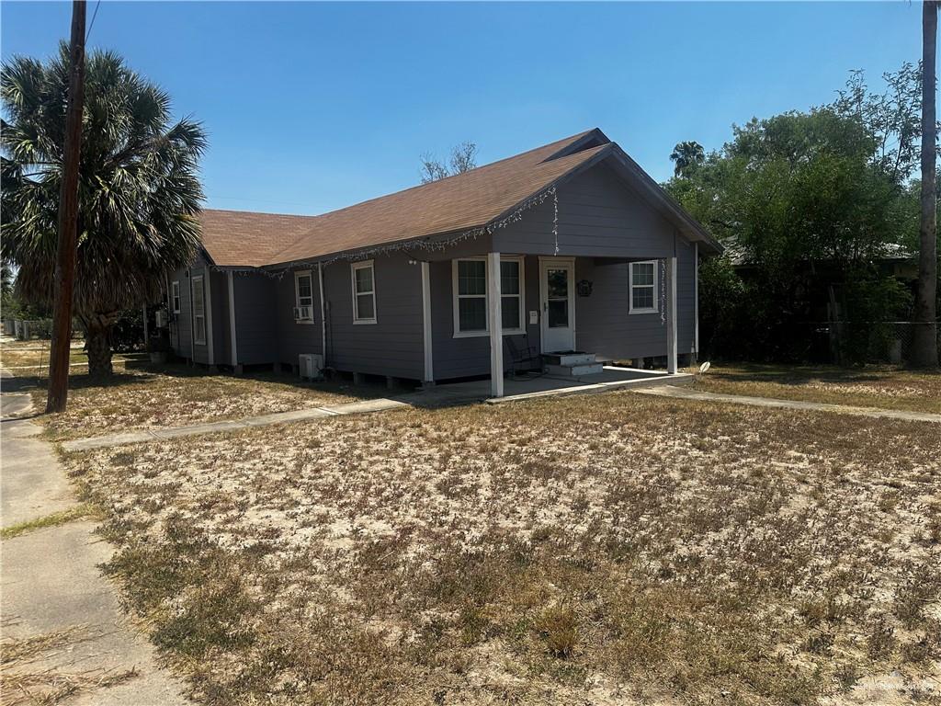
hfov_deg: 71.6
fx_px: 652
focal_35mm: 24
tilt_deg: -3.6
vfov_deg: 56.8
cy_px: 353
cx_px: 470
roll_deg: +1.3
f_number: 1.78
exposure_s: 1/5525
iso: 80
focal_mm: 6.86
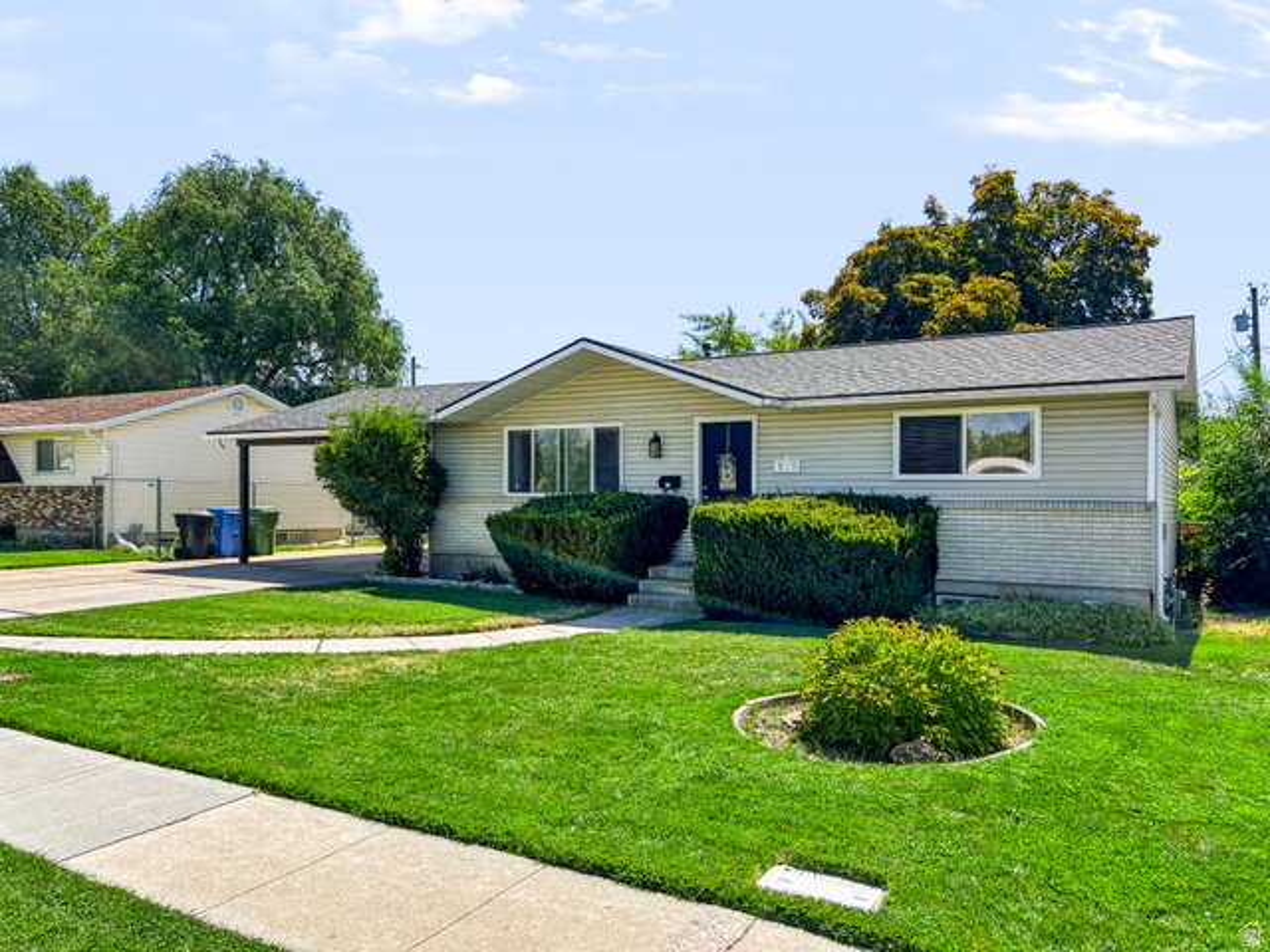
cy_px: 476
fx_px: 954
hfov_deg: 67.3
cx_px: 635
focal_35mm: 26
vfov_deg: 53.1
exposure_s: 1/3704
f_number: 1.5
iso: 50
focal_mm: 5.7
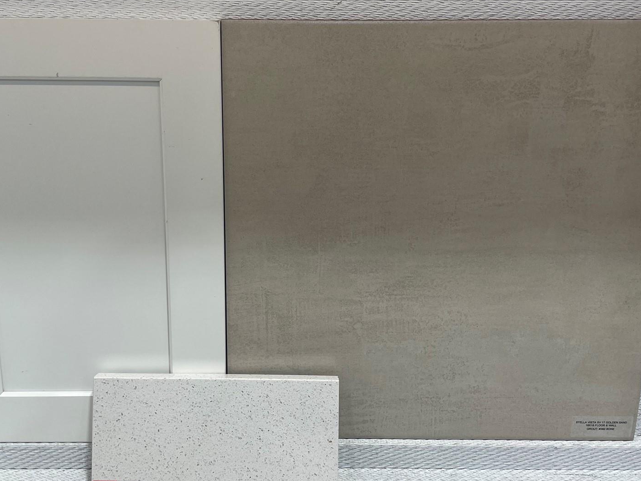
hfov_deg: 48.9
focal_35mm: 38
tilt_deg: -23.1
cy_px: 221
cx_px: 291
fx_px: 704
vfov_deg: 37.7
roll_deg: +0.2
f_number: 1.6
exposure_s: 1/191
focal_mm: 4.2
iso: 32
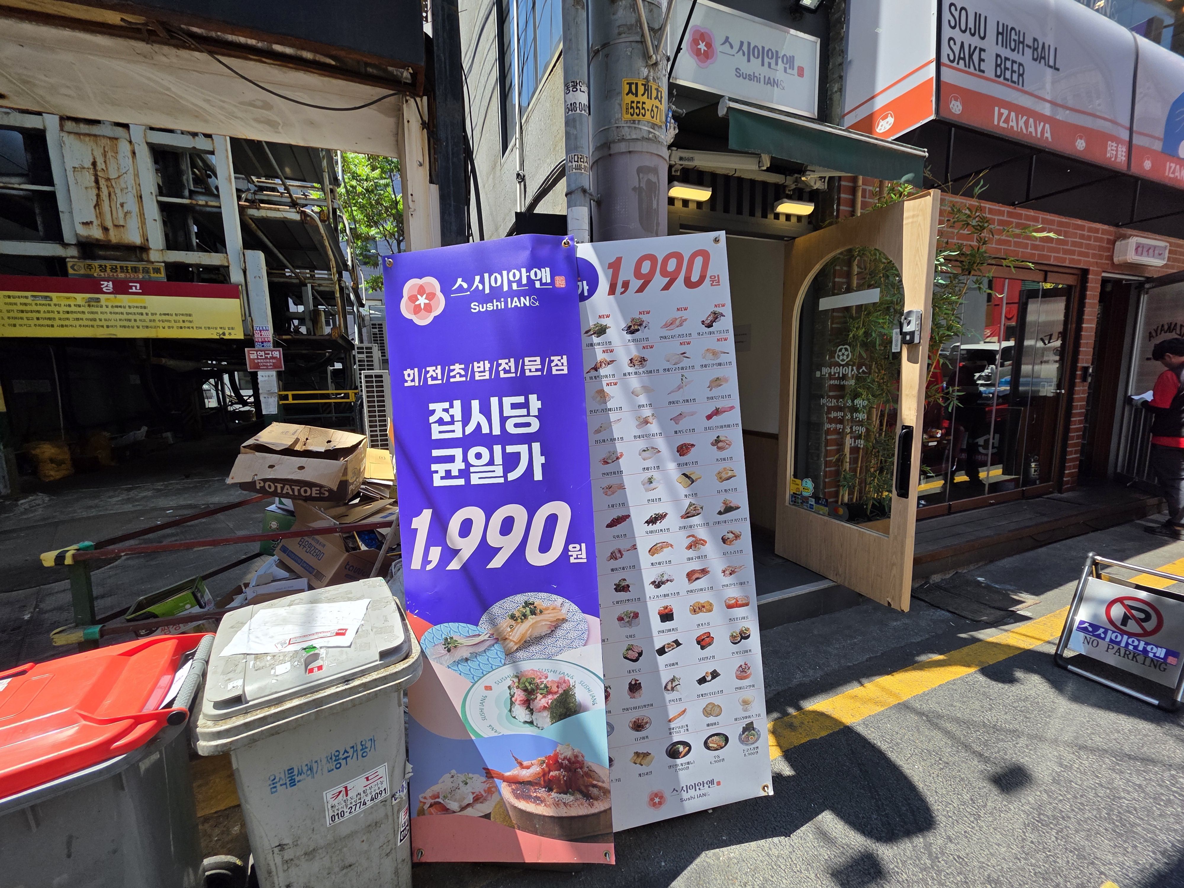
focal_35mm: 13
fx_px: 445
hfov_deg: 106.2
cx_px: 592
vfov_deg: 89.9
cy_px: 444
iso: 40
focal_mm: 2.2
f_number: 1.9
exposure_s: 1/1064
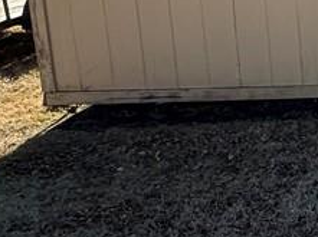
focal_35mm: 65
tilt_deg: -9.0
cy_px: -7
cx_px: 535
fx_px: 596
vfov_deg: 21.6
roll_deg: -0.9
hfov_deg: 21.9
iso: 64
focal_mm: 2.22
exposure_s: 1/742
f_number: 2.2
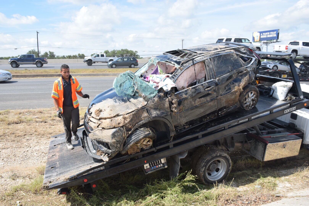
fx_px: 232
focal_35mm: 27
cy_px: 103
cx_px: 154
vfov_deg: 47.9
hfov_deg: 67.4
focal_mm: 18
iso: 800
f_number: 13
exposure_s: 1/640
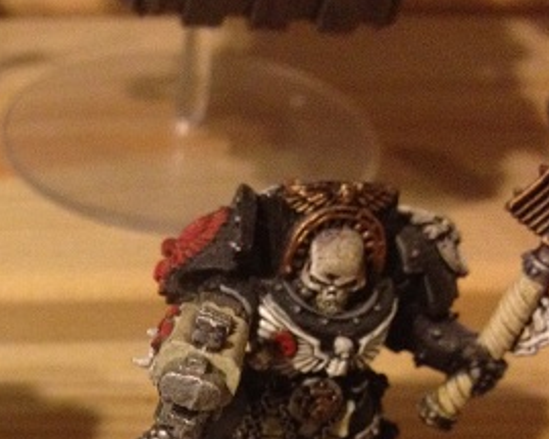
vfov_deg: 17.9
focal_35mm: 83
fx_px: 1348
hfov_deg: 21.9
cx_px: -38
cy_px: 464
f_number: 2.4
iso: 400
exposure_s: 1/17
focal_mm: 4.28
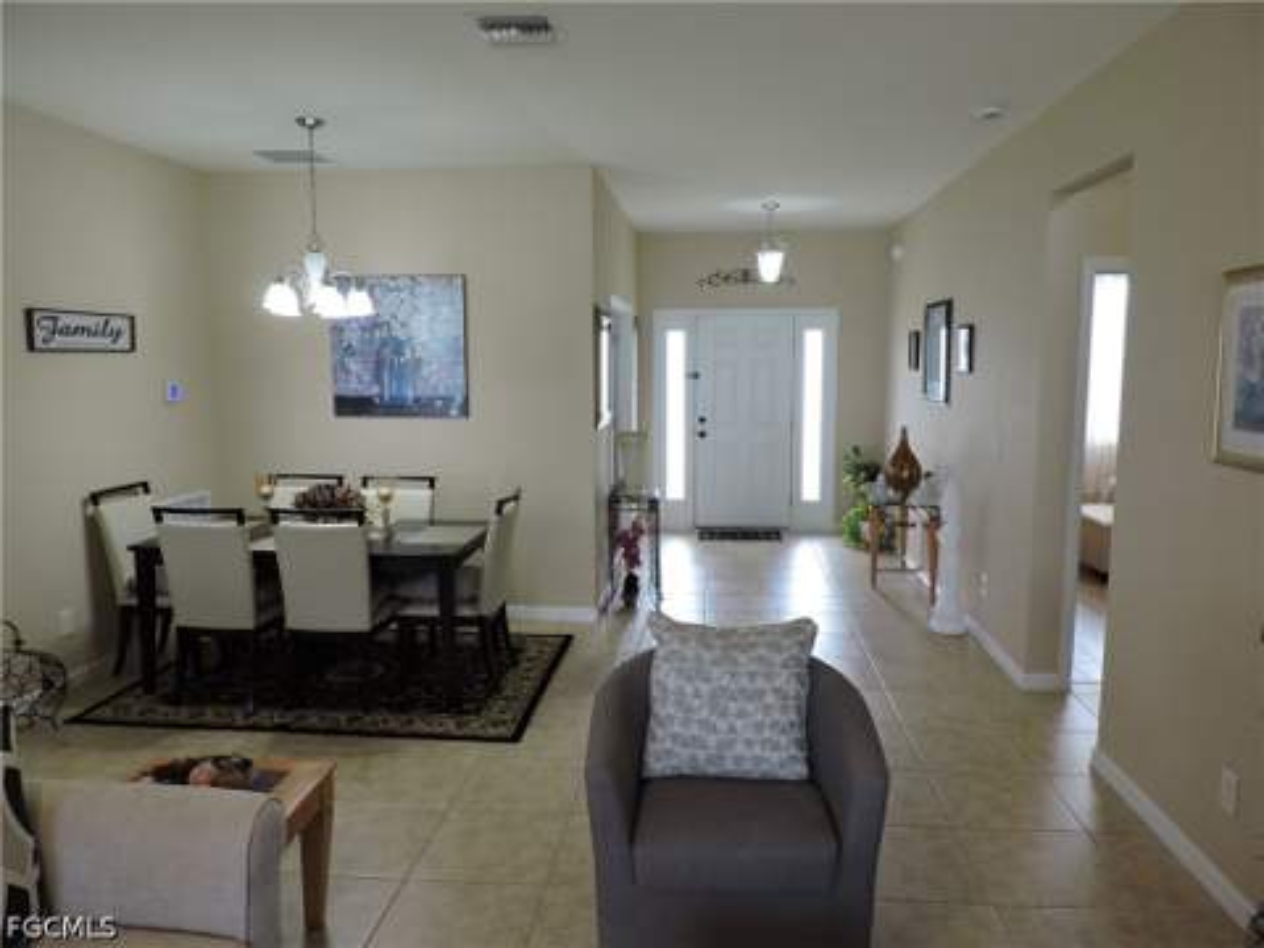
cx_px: 632
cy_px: 474
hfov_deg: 71.6
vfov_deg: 56.8
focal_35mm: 24
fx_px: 876
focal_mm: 4.3
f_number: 3
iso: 140
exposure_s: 1/30
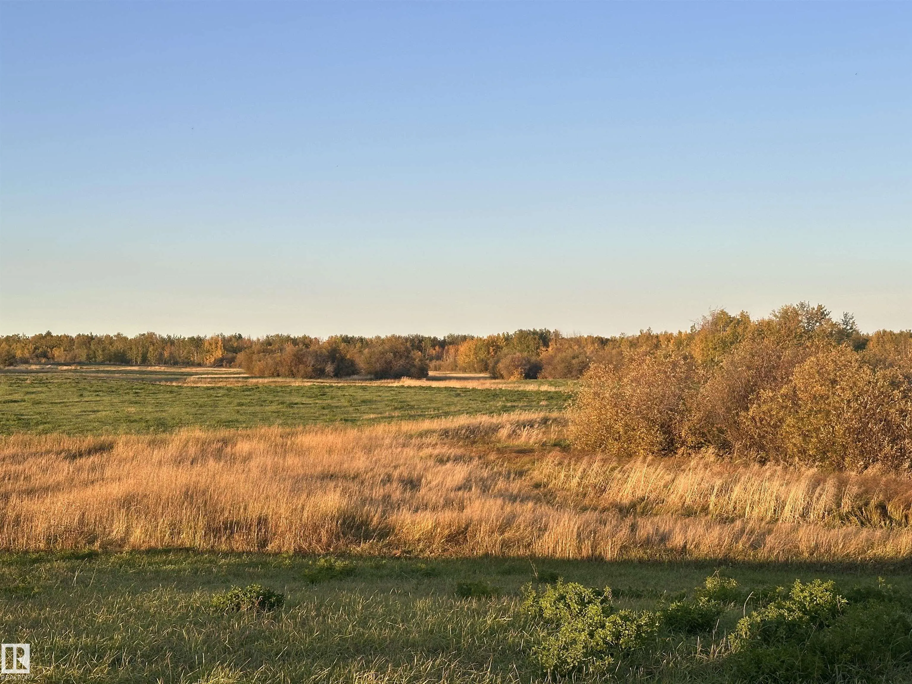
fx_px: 1265
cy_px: 342
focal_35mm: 48
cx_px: 456
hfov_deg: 39.7
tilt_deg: +2.0
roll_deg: +0.1
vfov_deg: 30.3
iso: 64
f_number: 1.78
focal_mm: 6.86
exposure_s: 1/1565
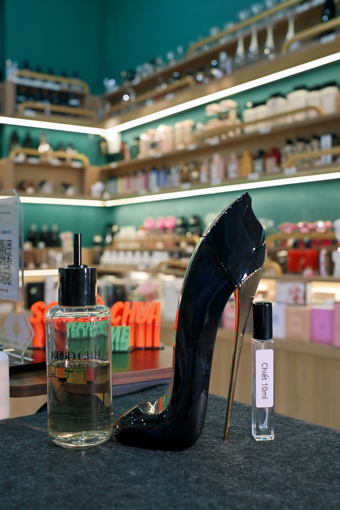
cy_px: 255
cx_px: 170
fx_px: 531
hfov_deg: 35.5
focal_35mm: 38
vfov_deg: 51.3
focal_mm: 25
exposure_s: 1/100
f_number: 3.5
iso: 1600
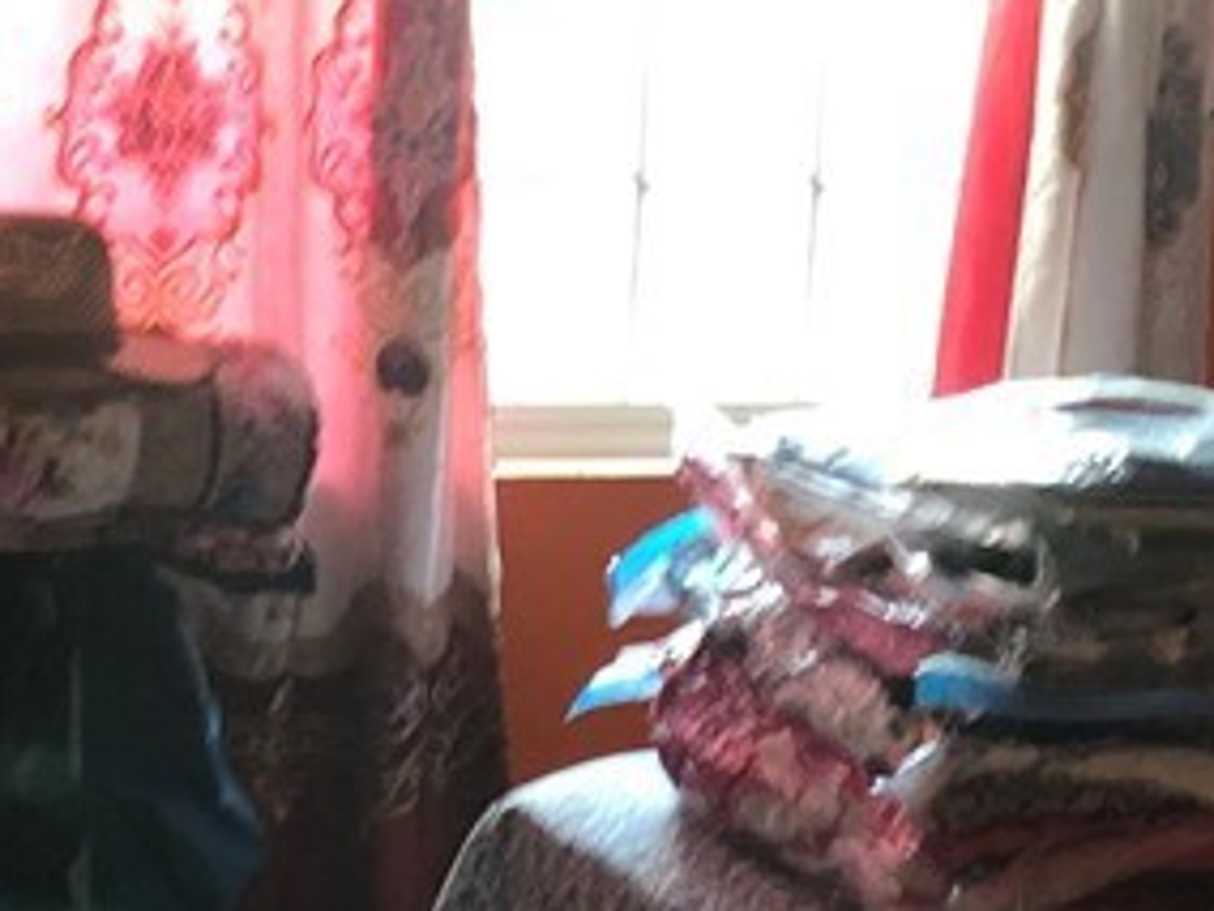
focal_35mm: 101
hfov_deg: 19.4
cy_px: 368
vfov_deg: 14.6
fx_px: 3542
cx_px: 492
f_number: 1.8
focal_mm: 4
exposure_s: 1/12
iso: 100
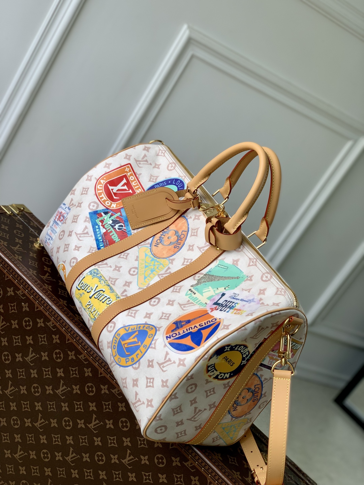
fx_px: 729
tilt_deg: -19.9
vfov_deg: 36.8
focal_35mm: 52
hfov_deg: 28.0
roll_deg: -33.8
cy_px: 242
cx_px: 182
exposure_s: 1/198
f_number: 2.4
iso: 16
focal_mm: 6
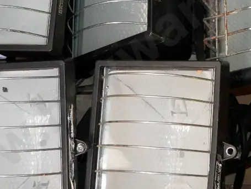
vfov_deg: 11.7
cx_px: 150
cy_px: 44
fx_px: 914
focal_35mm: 126
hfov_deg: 15.6
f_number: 4.7
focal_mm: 28
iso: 3200
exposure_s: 1/80
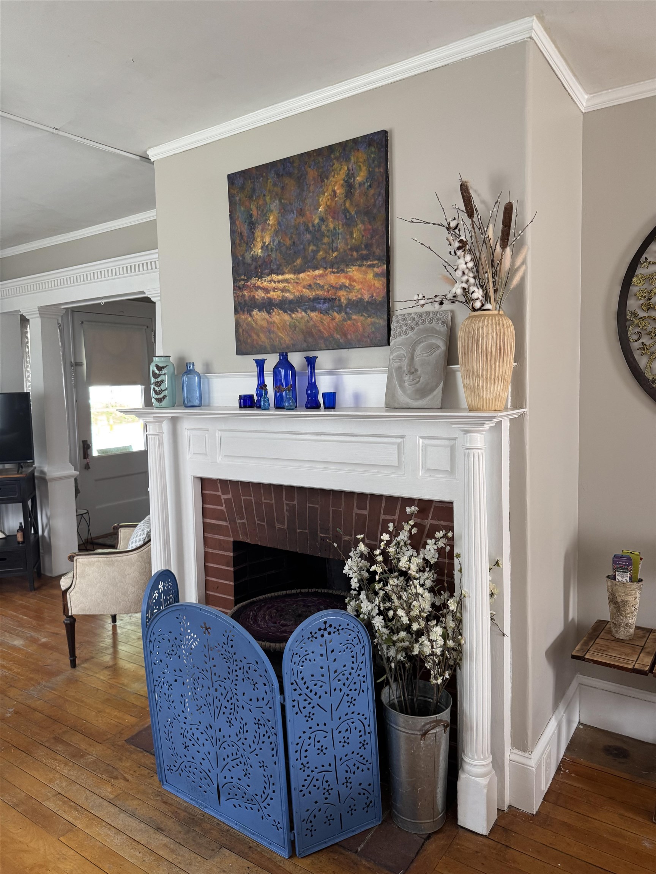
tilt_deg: -3.9
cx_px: 328
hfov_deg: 56.8
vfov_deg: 71.6
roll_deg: +1.6
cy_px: 437
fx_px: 606
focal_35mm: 24
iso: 200
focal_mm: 6.76
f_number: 1.78
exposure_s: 1/89
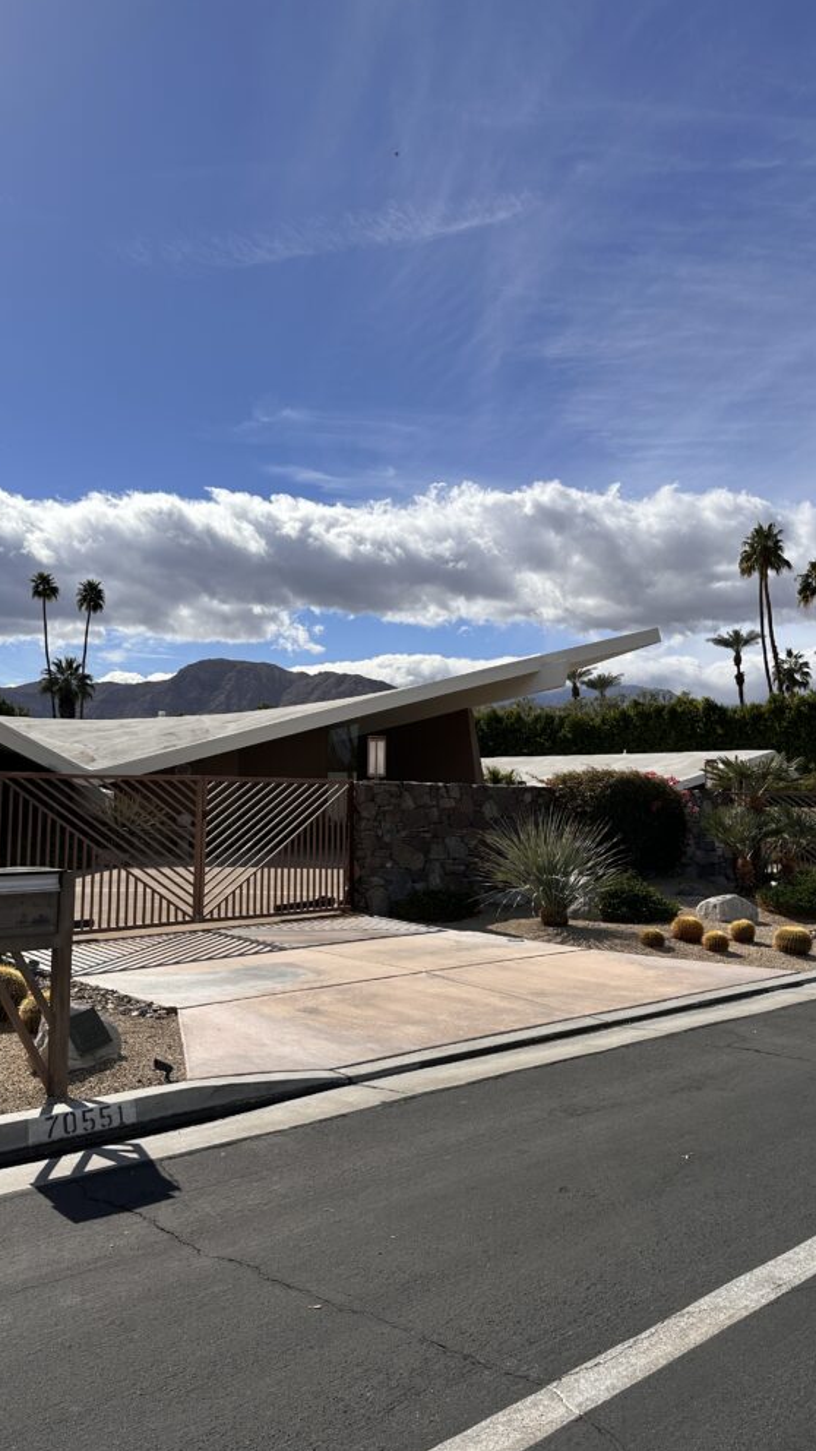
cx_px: 398
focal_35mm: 27
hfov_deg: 42.9
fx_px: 1039
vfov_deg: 69.9
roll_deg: -1.3
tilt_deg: +4.9
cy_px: 720
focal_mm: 6.86
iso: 80
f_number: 1.78
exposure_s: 1/10753
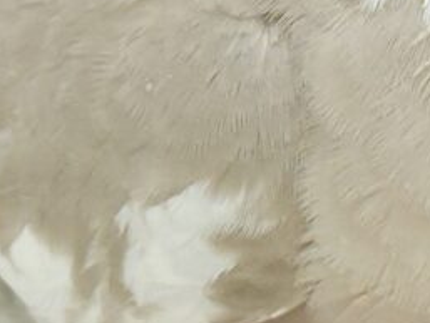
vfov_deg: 6.1
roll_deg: -0.2
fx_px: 3020
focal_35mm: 243
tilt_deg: -8.6
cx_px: 480
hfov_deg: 8.1
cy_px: -92
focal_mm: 5.96
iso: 64
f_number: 1.6
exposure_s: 1/100
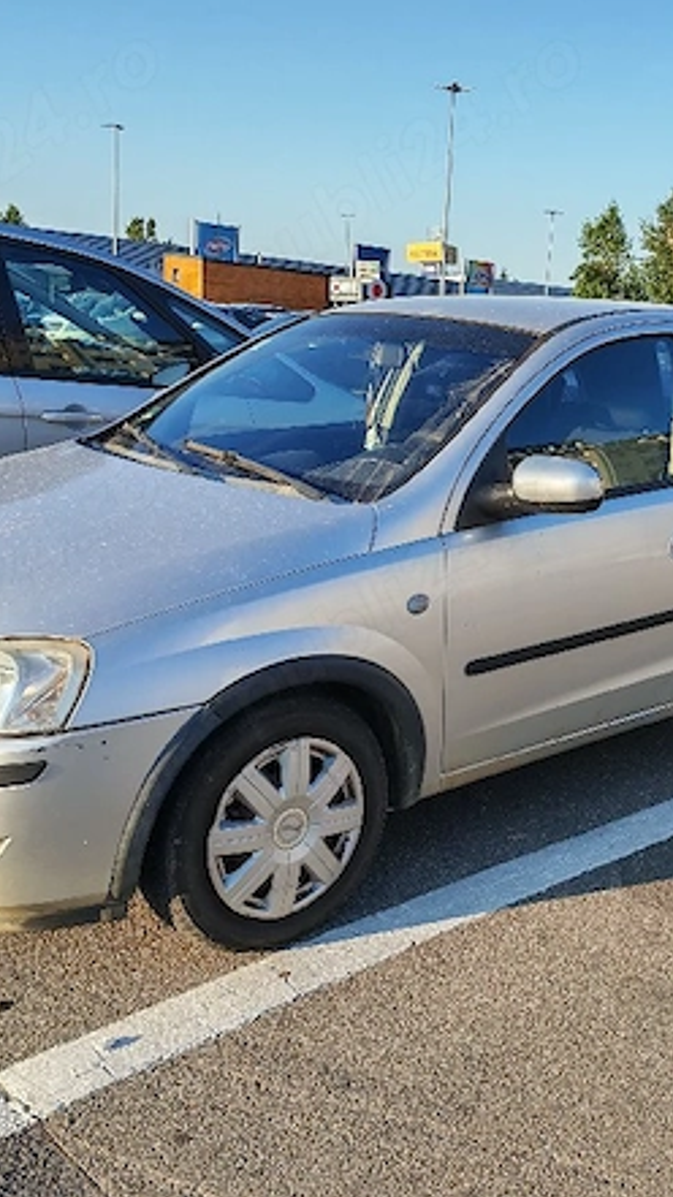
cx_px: 513
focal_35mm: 40
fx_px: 1269
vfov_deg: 50.5
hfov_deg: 29.2
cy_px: 605
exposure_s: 1/769
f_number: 1.9
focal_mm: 6.12
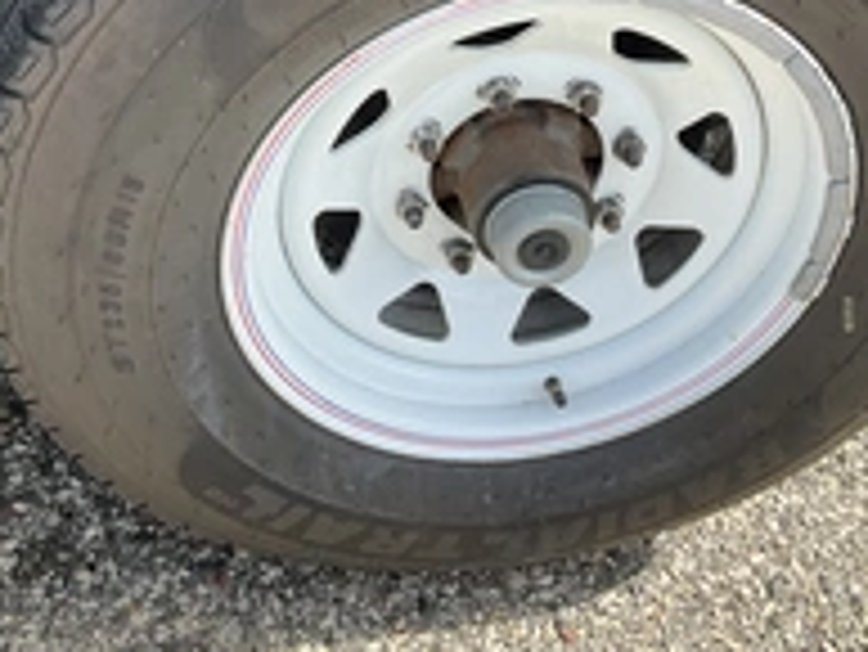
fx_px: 1505
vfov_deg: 23.9
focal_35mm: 60
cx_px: 405
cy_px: 90
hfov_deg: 32.2
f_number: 1.8
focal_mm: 3
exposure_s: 1/355
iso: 25
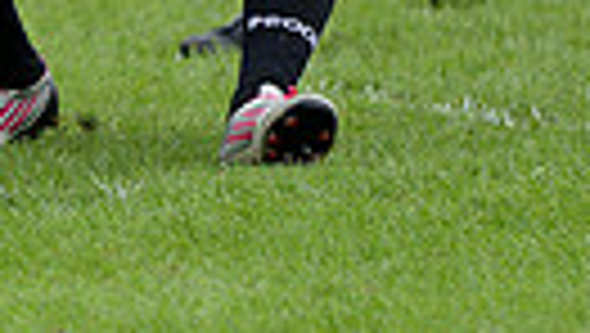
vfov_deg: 1.3
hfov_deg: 2.3
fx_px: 14533
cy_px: -466
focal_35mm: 928
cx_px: -437
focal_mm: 200
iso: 400
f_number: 2.8
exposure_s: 1/500
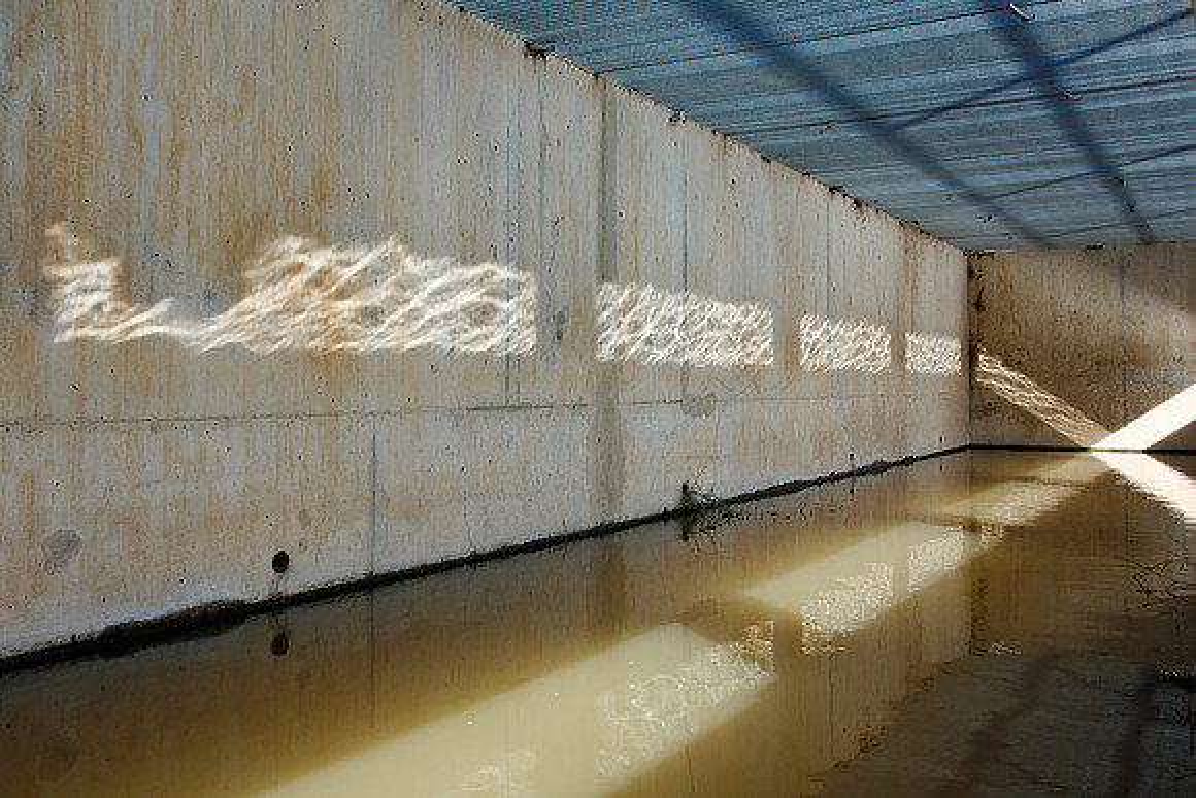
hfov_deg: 58.7
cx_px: 598
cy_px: 399
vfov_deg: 41.1
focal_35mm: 32
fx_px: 1063
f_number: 8
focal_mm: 11.75
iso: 200
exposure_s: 1/100
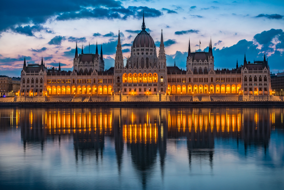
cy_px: 95
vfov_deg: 28.1
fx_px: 379
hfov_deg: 41.1
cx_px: 142
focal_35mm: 48
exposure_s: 2.7
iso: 100
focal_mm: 48
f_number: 11
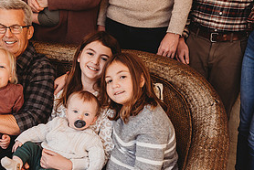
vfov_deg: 26.2
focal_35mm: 50
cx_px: 97
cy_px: 151
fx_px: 353
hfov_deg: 39.3
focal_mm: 24
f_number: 4.5
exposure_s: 1/200
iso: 250
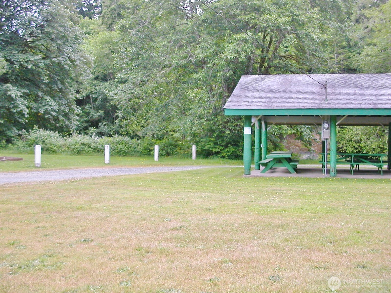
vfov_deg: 38.7
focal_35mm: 37
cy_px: 146
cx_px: 196
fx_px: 418
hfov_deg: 50.1
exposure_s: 1/105
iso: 100
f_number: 2.7
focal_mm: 5.6
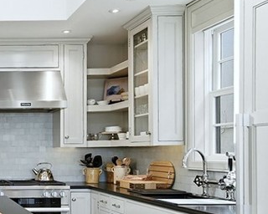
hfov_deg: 29.1
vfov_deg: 27.6
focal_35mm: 54
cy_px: 166
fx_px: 428
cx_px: -67
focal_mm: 18
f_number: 5.6
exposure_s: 1/400
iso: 500
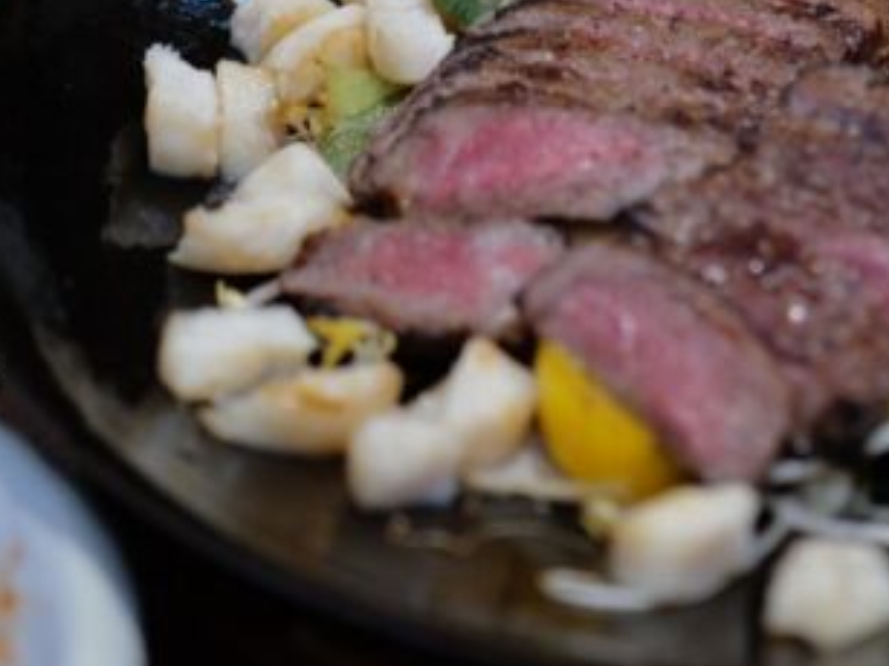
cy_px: 77
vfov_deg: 10.7
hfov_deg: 14.2
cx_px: 817
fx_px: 3543
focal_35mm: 138
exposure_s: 1/125
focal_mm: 43
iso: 1600
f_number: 2
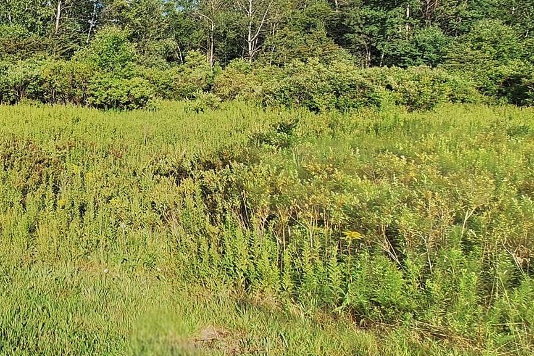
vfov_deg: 40.4
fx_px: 475
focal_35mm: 32
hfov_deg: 52.6
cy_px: 109
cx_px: 67
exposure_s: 1/1429
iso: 40
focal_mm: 1.74
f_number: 2.2
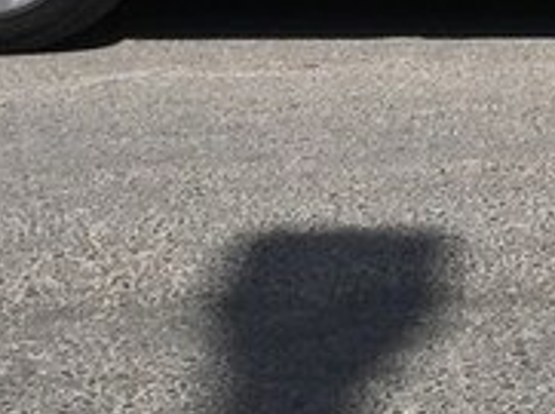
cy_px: -189
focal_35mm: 106
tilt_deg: -7.1
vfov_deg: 13.2
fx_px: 1696
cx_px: 653
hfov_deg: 17.7
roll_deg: -0.3
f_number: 2.2
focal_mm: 4.15
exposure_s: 1/3077
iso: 25
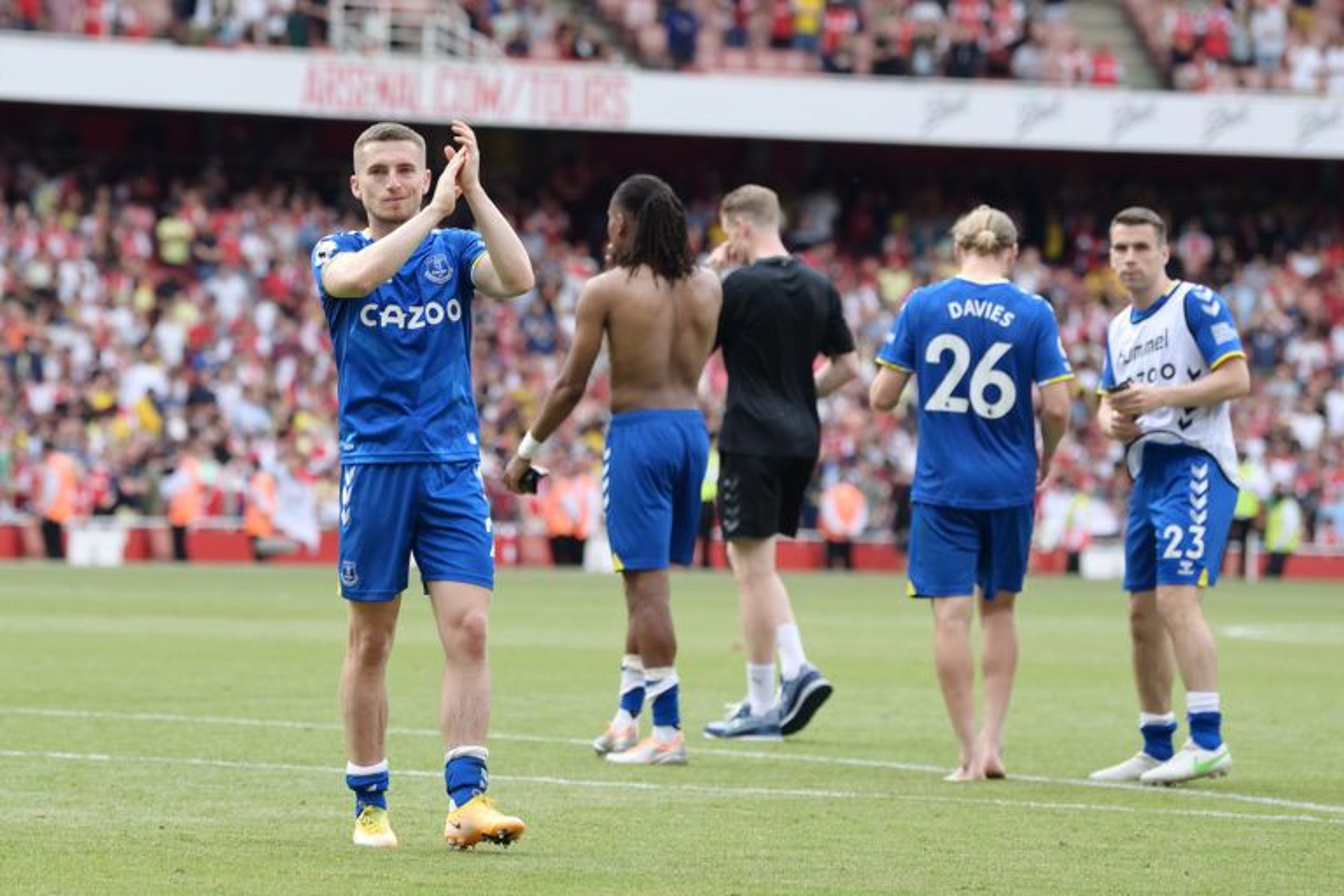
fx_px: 5413
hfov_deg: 14.2
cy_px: 448
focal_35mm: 145
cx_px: 672
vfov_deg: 9.5
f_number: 3.5
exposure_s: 1/500
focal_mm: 145
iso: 400
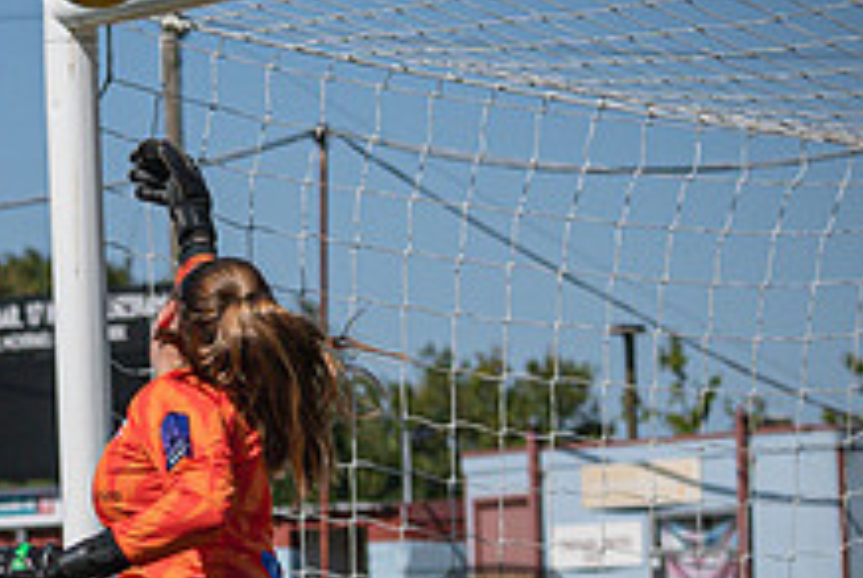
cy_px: 520
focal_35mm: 256
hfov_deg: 8.0
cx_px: -99
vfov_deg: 5.4
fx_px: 6145
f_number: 2.5
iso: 160
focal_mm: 45
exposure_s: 1/10000
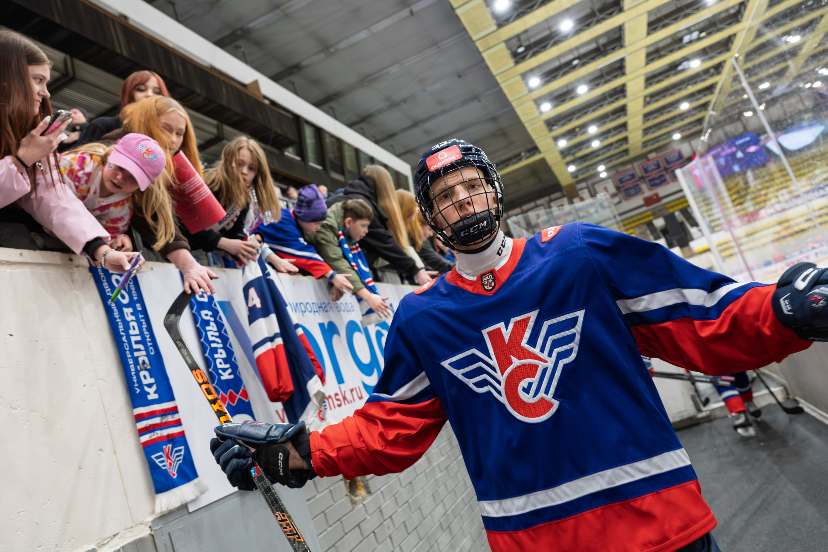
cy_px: 268
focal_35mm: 27
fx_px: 621
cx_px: 420
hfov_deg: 67.4
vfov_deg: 47.9
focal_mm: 26
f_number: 4.5
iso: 2500
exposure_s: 1/250
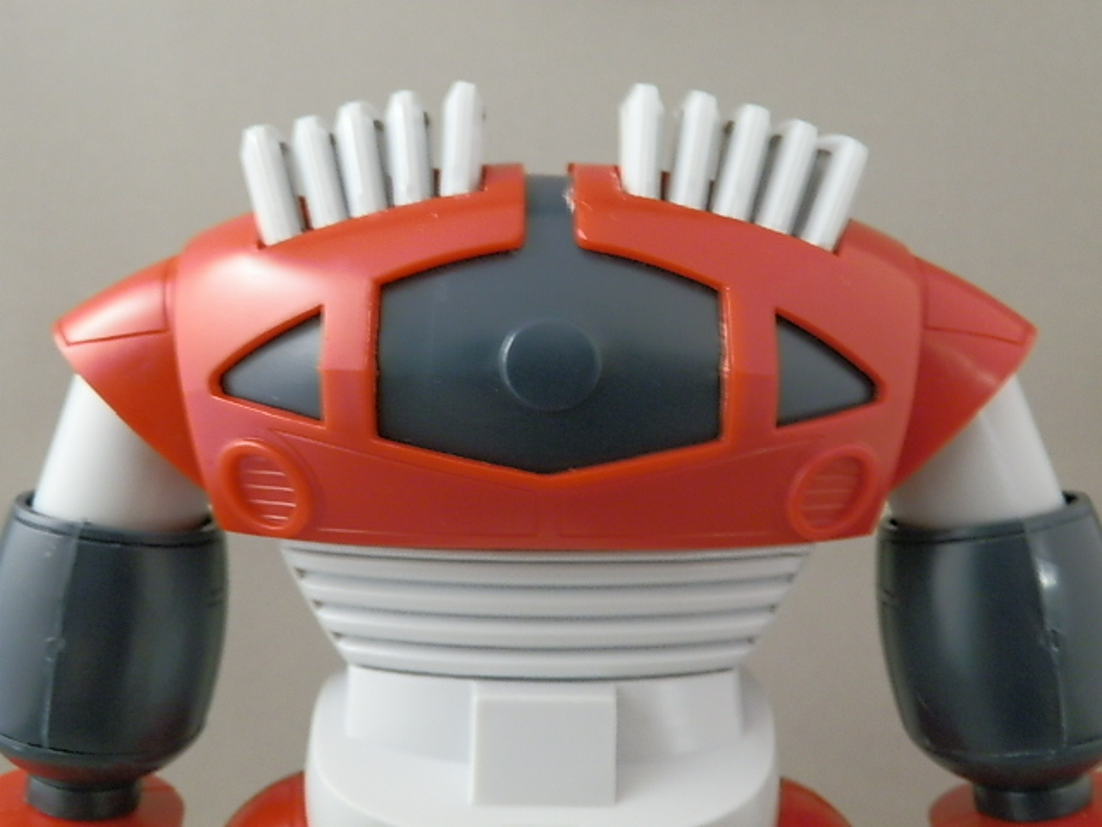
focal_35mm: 34
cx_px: 551
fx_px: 1082
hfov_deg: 54.0
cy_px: 414
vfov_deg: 41.8
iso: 250
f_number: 3.5
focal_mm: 6.17
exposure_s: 1/8
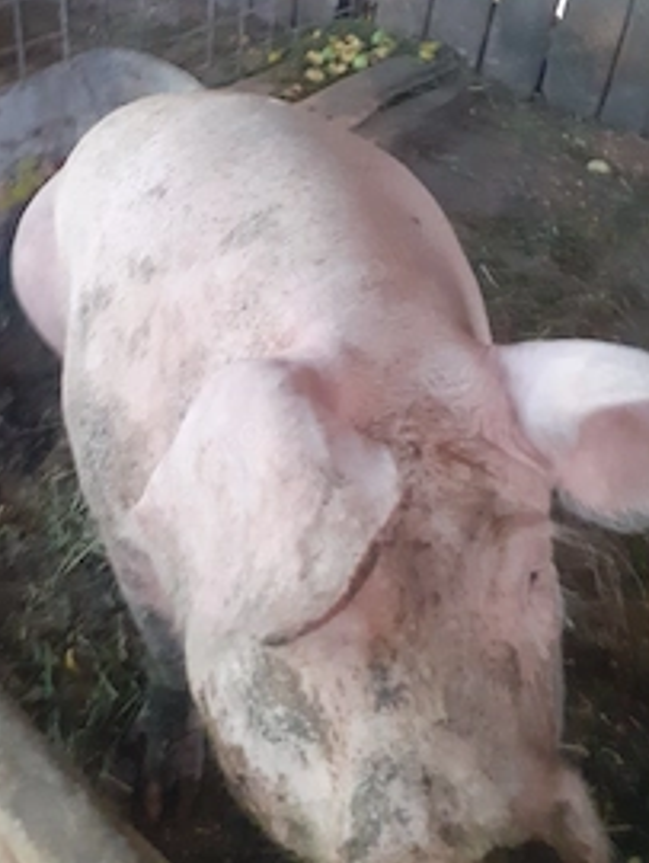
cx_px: 224
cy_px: 284
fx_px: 998
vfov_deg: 46.0
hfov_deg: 35.7
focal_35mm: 40
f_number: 1.9
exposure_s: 1/25
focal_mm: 3.6
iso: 250
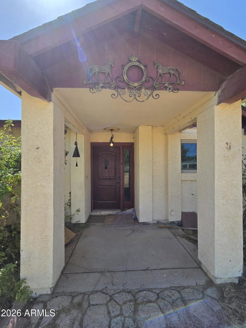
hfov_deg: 89.9
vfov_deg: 106.2
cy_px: 164
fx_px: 123
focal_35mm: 13
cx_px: 123
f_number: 2.2
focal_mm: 2.2
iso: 50
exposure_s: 1/1354
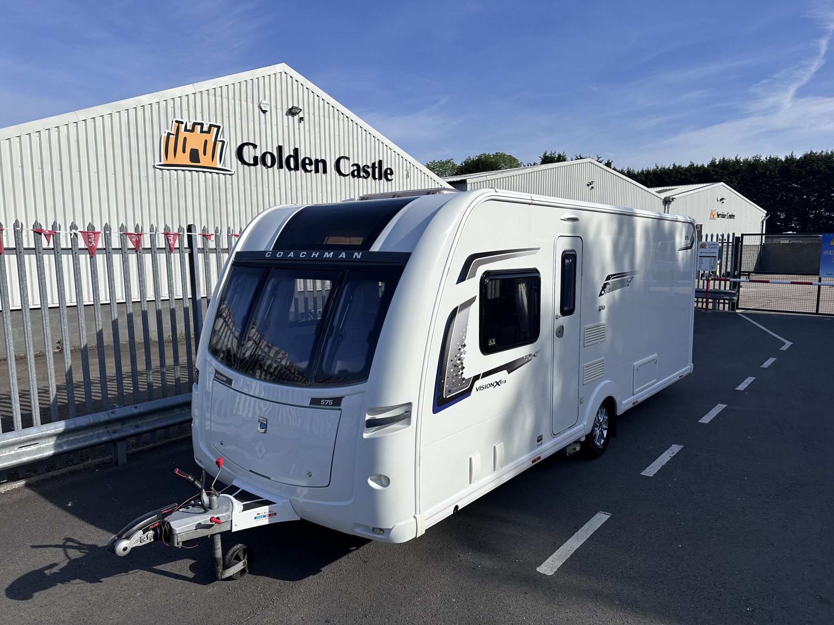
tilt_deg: -7.6
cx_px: 417
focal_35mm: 24
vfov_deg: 56.8
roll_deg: +0.5
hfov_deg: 71.6
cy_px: 312
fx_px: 578
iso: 80
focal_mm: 6.86
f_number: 1.78
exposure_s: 1/7042
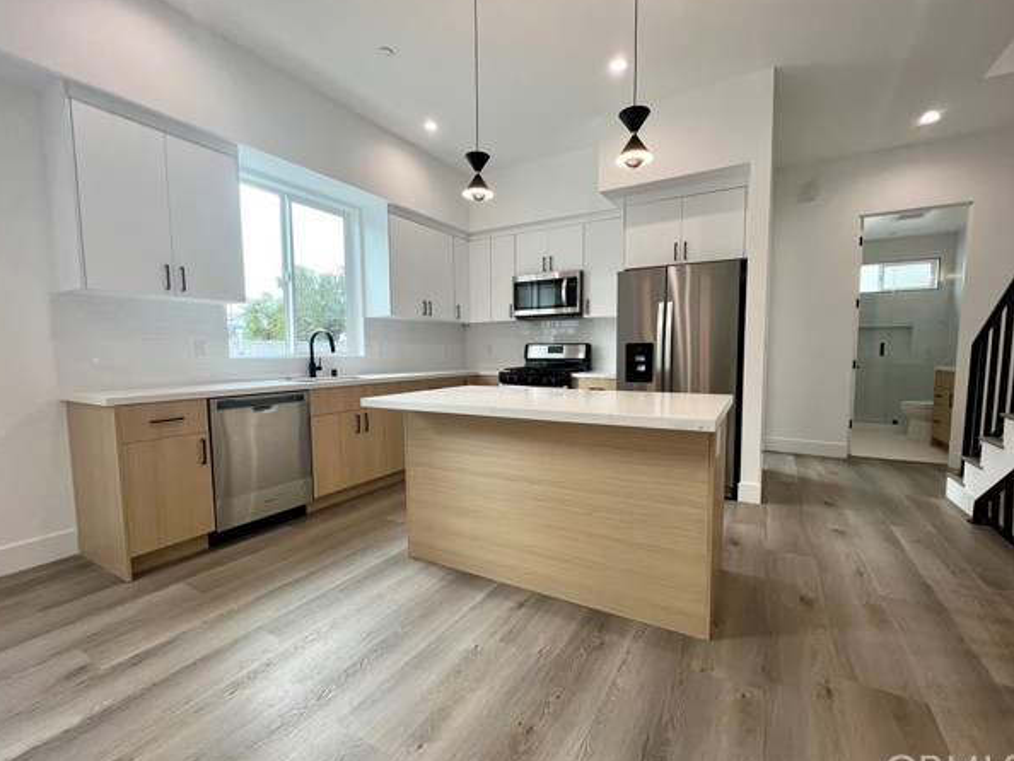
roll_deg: -0.4
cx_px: 524
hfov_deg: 102.0
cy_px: 386
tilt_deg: -6.6
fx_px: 410
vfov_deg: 85.7
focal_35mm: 14
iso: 64
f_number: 1.8
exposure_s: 1/120
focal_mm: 1.57
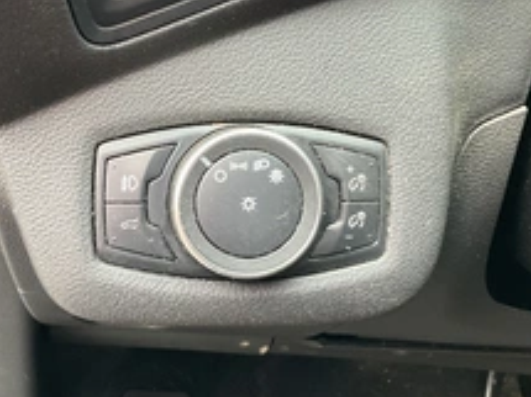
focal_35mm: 54
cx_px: 151
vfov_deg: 27.0
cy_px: 210
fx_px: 828
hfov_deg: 35.0
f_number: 1.8
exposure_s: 1/60
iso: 200
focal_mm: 3
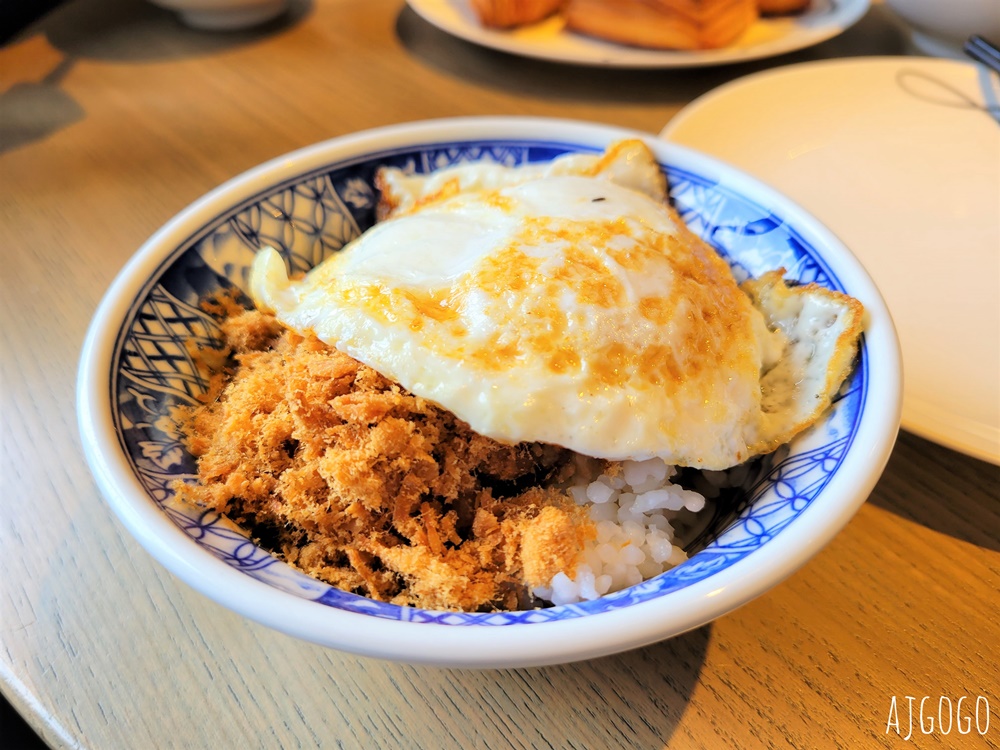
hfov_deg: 67.3
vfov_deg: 53.1
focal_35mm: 26
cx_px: 500
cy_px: 375
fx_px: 751
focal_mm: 5.4
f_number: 1.8
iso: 80
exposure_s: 1/120
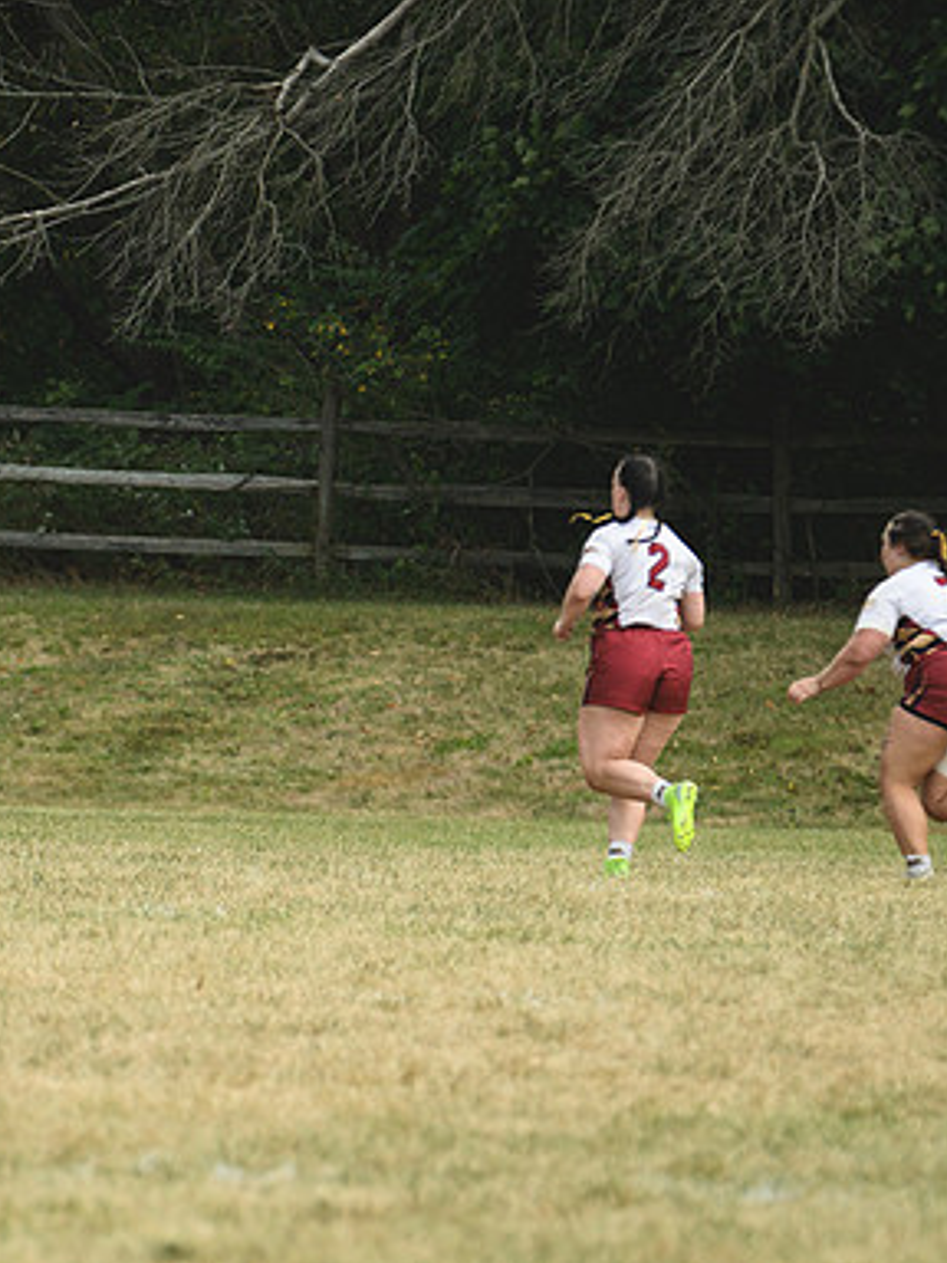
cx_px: 13
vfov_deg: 3.3
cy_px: 632
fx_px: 22251
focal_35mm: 610
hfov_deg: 2.4
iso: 360
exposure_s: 1/1000
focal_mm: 280
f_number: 5.6
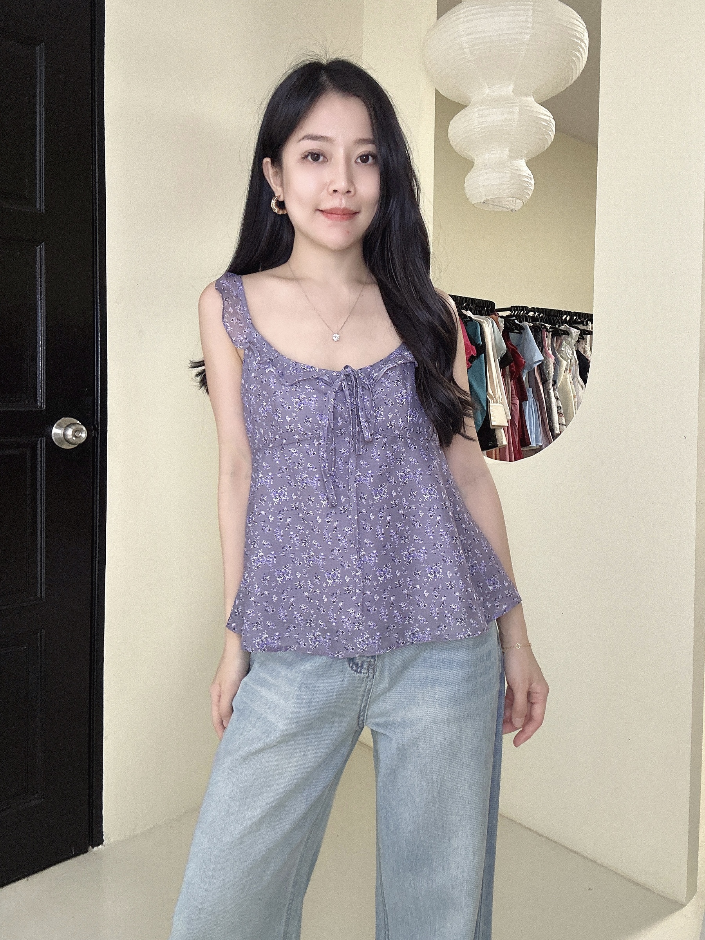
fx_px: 625
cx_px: 352
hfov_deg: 58.9
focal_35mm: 23
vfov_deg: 73.9
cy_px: 470
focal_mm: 2.69
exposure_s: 1/50
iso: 125
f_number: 1.9
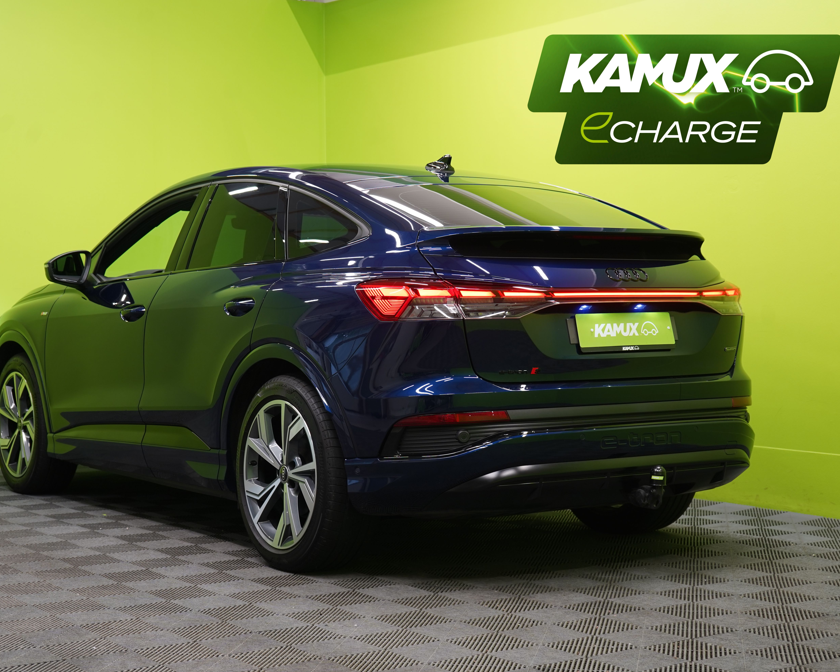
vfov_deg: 26.2
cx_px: 380
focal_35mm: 58
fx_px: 1442
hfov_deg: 32.5
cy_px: 337
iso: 400
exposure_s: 1/25
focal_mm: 51
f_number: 5
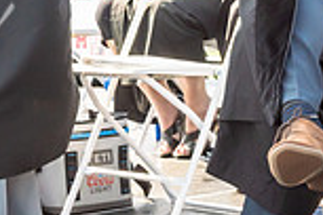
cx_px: -98
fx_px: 1723
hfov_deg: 10.5
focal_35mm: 192
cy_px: -129
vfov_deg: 7.0
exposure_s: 1/500
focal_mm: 29
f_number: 7.1
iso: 200
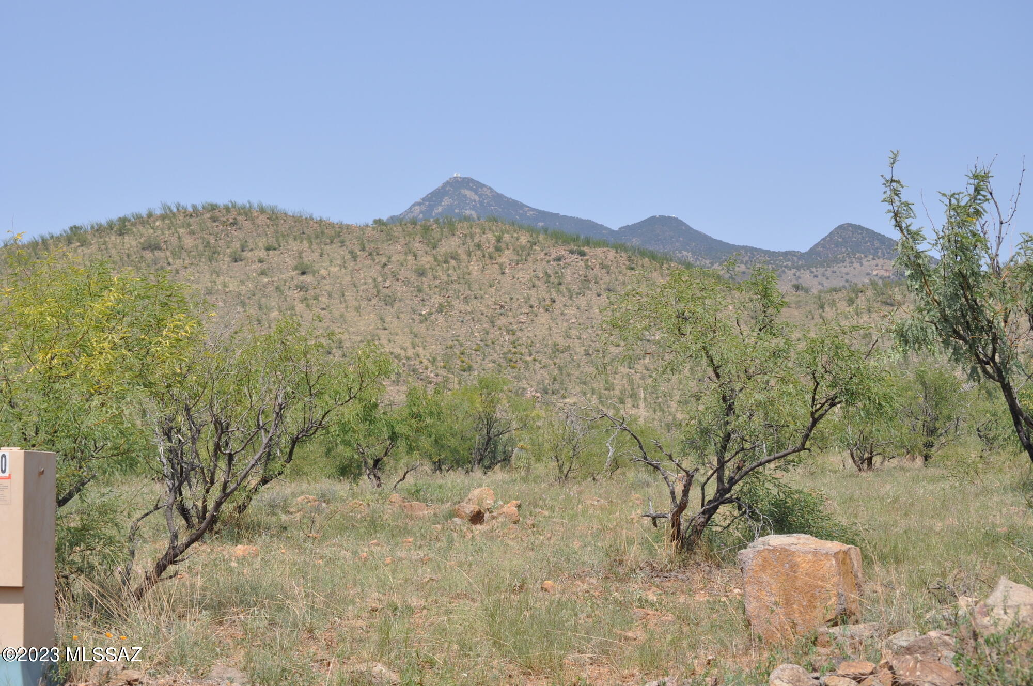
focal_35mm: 82
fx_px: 2364
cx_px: 516
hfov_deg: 24.6
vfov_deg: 16.5
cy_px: 343
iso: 200
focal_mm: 55
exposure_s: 1/320
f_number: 9
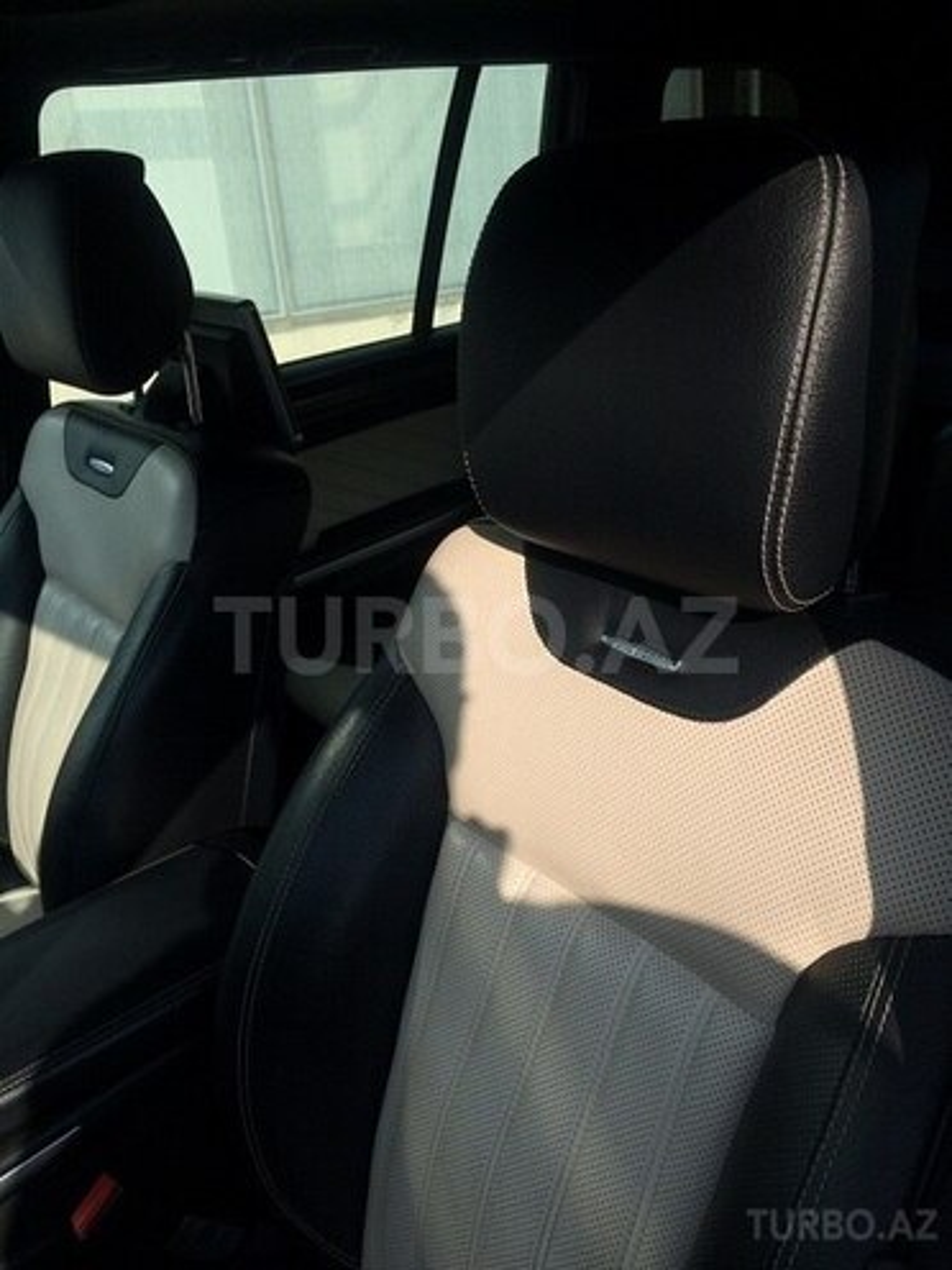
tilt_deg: -23.1
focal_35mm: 29
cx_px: 476
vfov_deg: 61.7
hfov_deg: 48.2
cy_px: 635
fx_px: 1063
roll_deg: +5.4
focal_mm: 4.15
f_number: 2.2
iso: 32
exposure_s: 1/1414
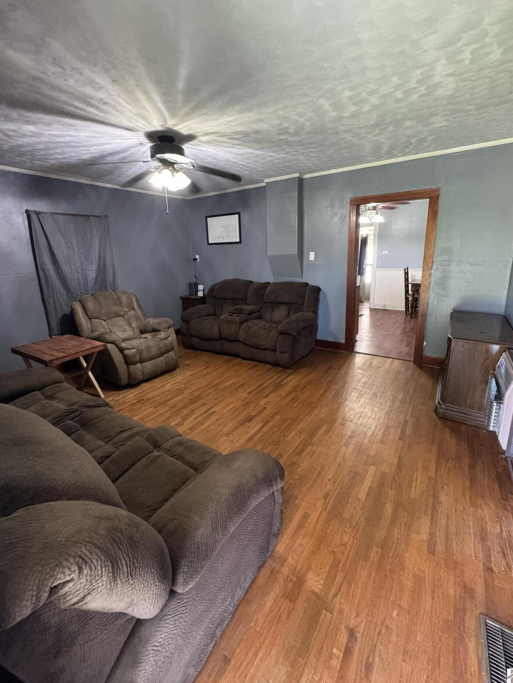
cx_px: 258
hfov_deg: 81.7
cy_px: 323
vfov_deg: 98.1
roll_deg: +2.3
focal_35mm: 15
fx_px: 296
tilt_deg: -12.8
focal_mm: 2.22
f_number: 2.2
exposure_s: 1/60
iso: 1000
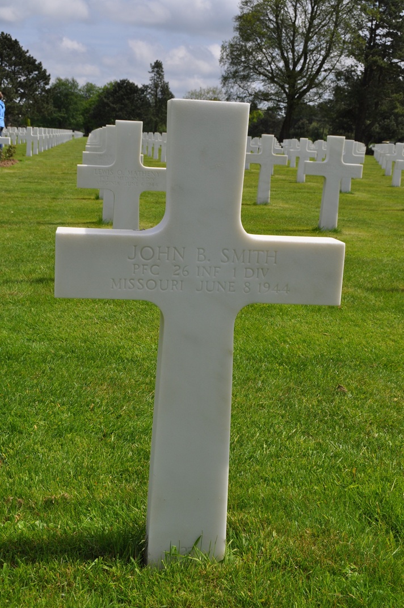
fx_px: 810
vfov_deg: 41.2
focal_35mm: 48
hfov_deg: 28.0
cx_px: 202
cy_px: 304
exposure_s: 1/400
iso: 200
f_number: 10
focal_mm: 32
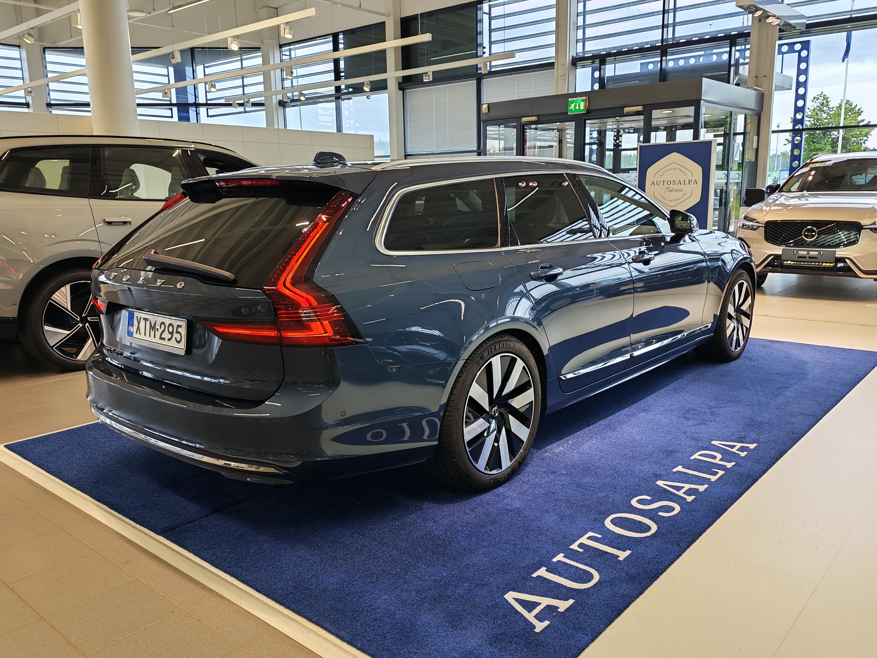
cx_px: 438
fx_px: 735
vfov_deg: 48.2
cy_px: 329
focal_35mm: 29
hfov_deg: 61.7
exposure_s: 1/100
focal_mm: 6.12
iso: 104
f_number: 1.9
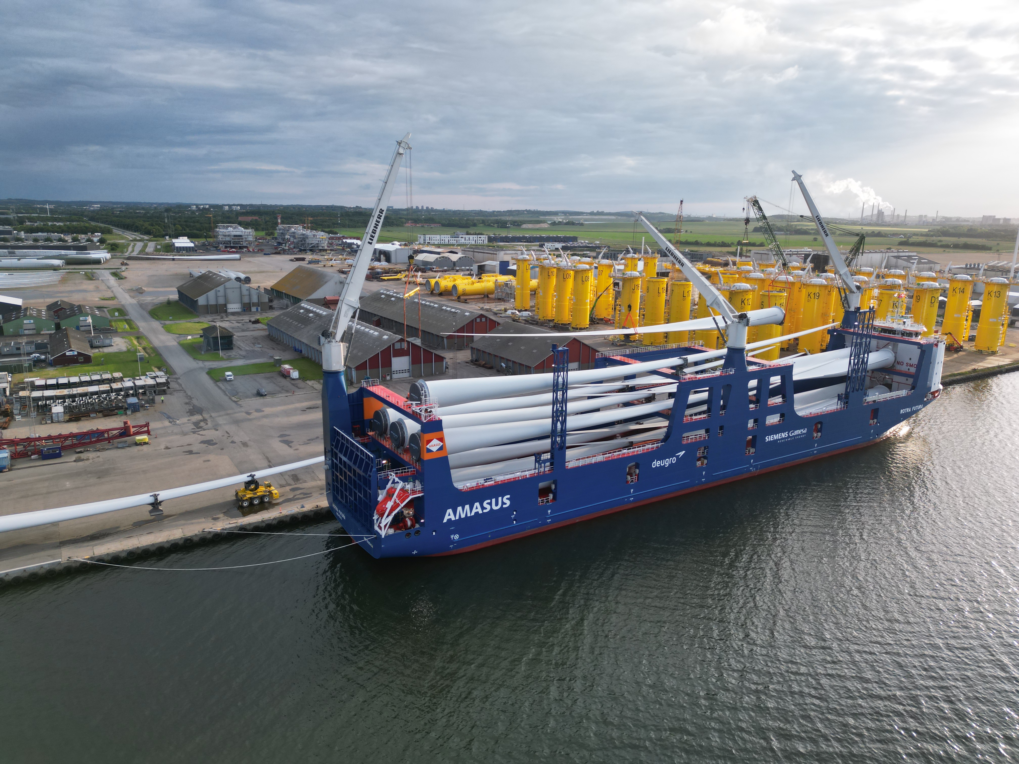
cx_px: 510
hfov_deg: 71.6
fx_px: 706
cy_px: 382
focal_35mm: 24
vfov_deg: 56.8
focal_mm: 6.72
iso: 200
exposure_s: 1/1250
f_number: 1.7
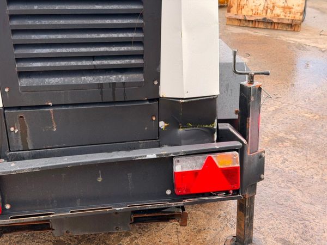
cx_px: 164
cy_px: 122
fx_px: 453
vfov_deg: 30.3
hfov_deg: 39.7
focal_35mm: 48
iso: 64
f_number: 1.78
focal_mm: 6.76
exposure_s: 1/693
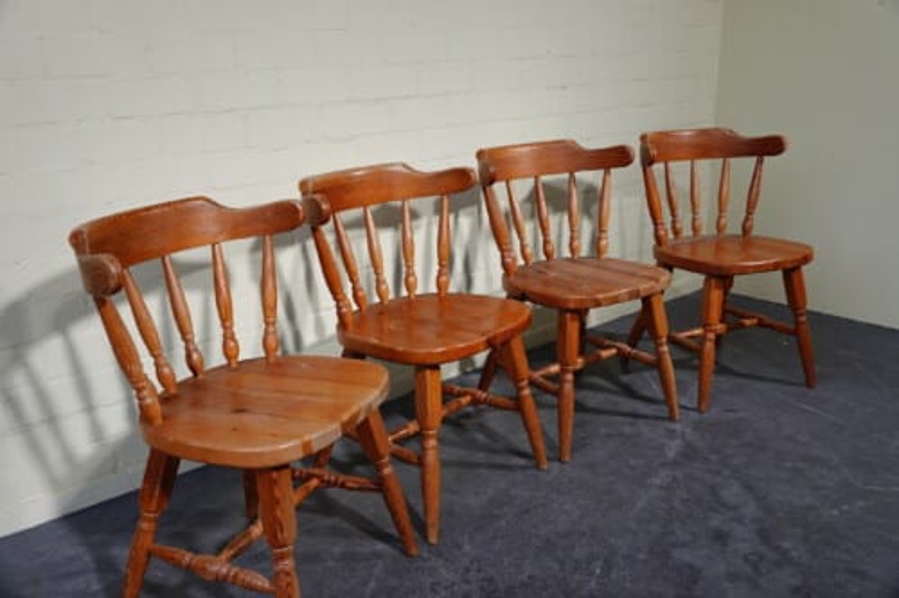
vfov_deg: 41.1
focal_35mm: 32
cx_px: 450
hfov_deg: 58.7
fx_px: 799
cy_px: 299
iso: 100
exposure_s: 1/200
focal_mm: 11.77
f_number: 2.8
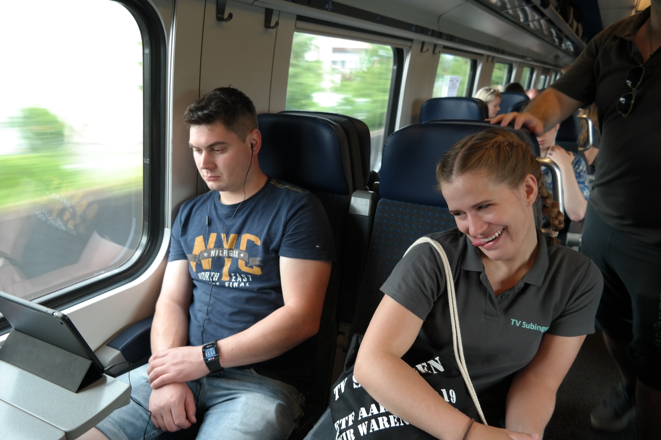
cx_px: 330
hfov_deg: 67.4
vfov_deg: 47.9
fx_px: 496
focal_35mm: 27
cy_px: 220
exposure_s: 1/40
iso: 200
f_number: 3.5
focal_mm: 18
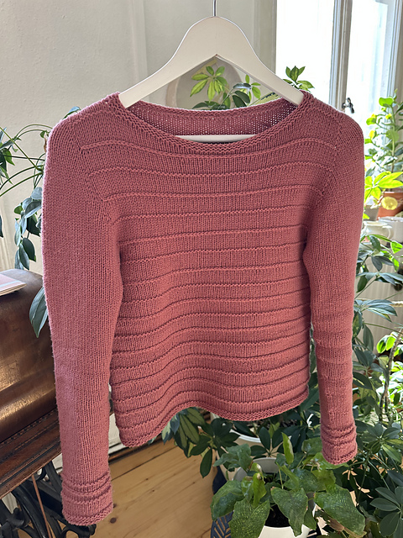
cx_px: 202
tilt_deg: -16.7
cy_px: 269
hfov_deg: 56.8
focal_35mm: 24
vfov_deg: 71.6
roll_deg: +0.9
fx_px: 373
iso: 125
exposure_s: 1/121
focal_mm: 6.86
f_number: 1.78
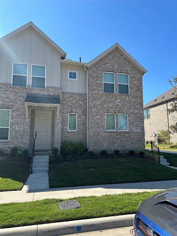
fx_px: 164
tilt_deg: +9.0
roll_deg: +1.1
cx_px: 88
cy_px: 118
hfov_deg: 56.8
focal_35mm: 24
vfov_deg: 71.6
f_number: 1.78
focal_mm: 6.86
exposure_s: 1/2882
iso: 80
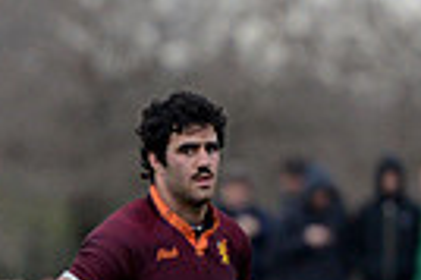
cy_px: 505
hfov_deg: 2.4
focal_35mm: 867
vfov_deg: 1.6
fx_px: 10127
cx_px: 412
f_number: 2.8
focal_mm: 200
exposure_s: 1/500
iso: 1600
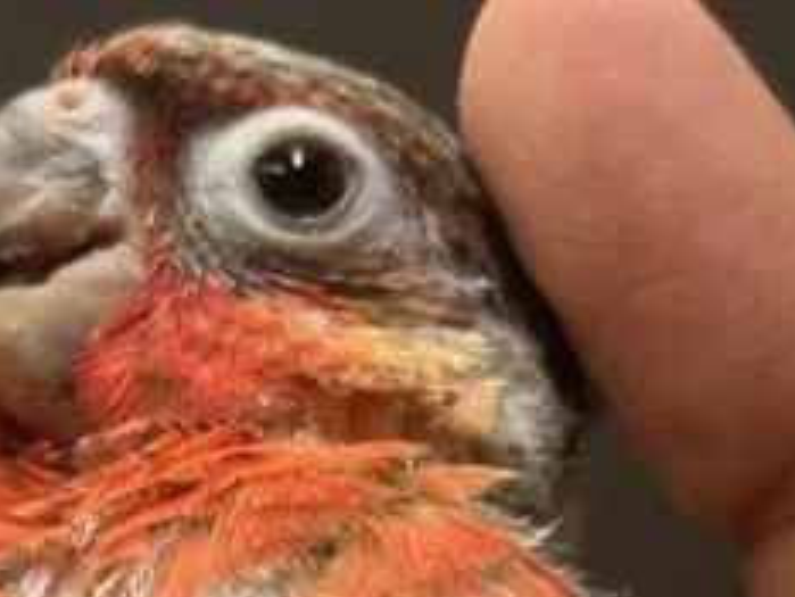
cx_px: 427
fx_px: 3033
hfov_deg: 14.9
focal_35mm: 132
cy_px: 815
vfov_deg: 10.9
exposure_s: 1/85
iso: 80
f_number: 1.78
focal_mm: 6.86
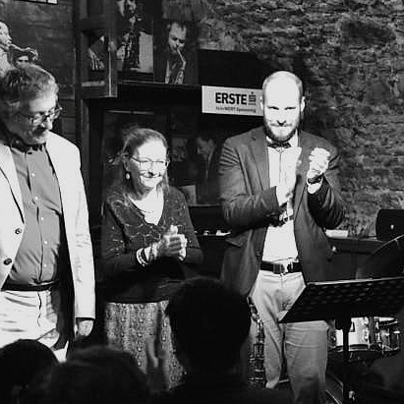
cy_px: 213
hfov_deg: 19.3
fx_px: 1188
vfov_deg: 19.3
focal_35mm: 90
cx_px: 258
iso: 14400
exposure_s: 1/125
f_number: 4.8
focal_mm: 44
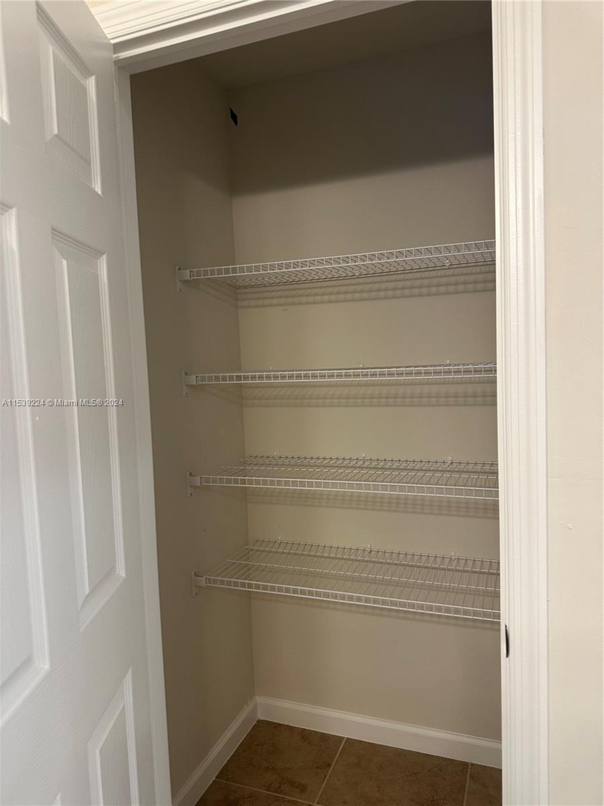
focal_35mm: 24
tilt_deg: -3.9
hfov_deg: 56.8
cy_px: 403
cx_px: 302
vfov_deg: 71.6
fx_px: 558
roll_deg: +1.7
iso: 200
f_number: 1.78
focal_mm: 6.86
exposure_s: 1/60
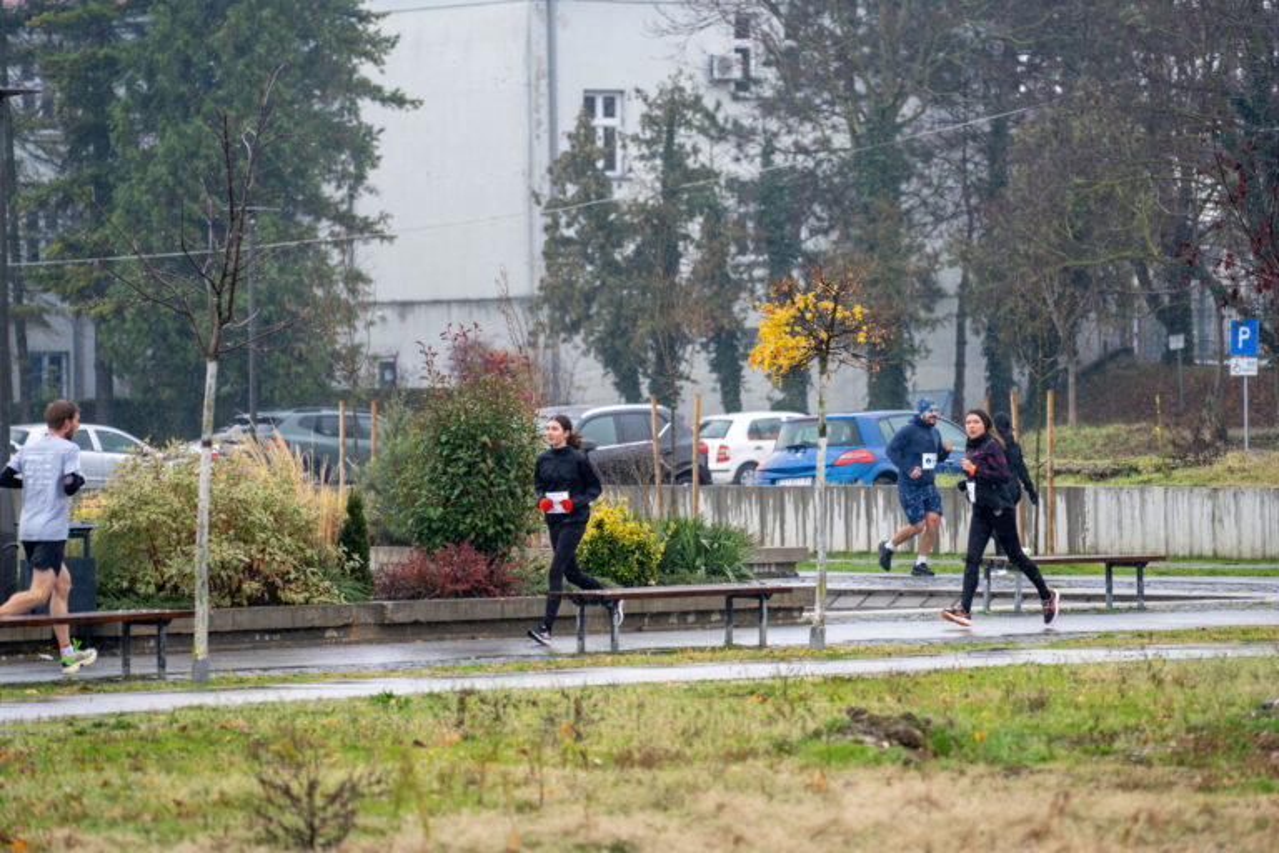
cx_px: 675
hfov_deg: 9.5
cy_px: 403
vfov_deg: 6.3
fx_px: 7735
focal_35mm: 218
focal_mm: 200
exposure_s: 1/500
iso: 640
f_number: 4
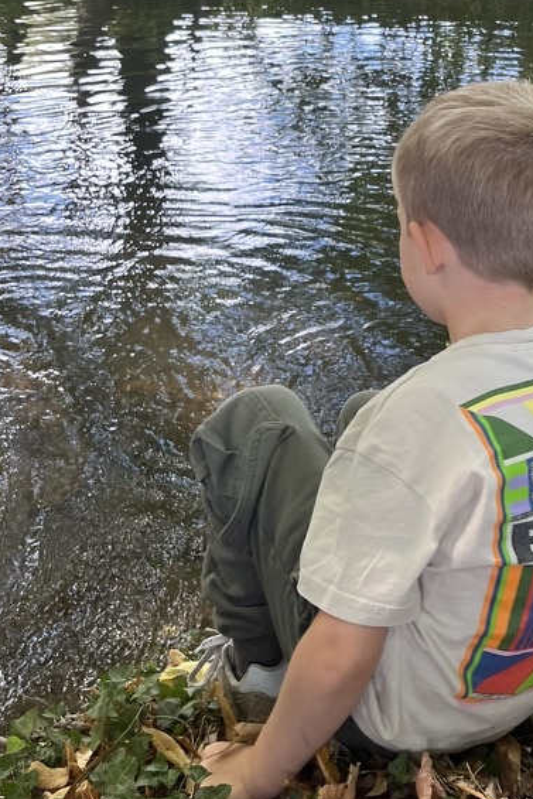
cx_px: 370
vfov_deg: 39.6
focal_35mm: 49
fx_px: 1087
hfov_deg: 27.3
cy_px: 240
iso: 80
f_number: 1.6
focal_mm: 5.1
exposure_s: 1/121
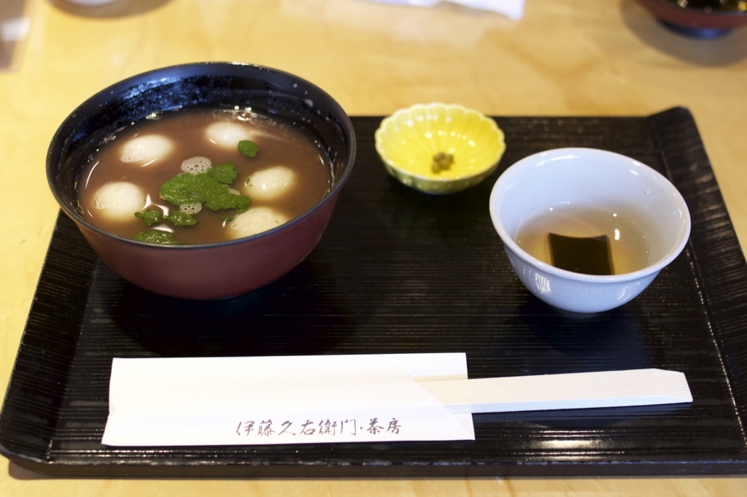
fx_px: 1078
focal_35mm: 52
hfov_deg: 38.2
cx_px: 374
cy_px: 248
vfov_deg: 25.9
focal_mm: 35
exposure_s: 1/80
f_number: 3.5
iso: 1600
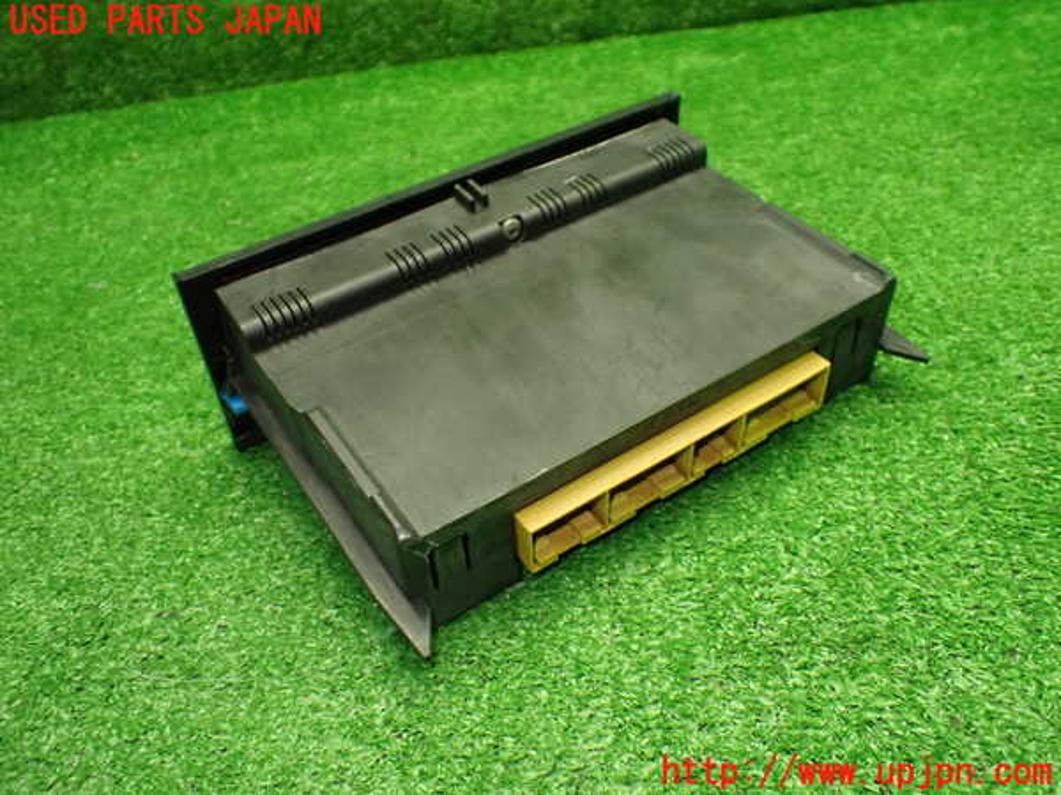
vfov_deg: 46.8
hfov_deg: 60.0
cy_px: 398
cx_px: 530
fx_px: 920
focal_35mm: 30
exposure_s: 1/125
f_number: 2.3
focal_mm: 5.4
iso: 800
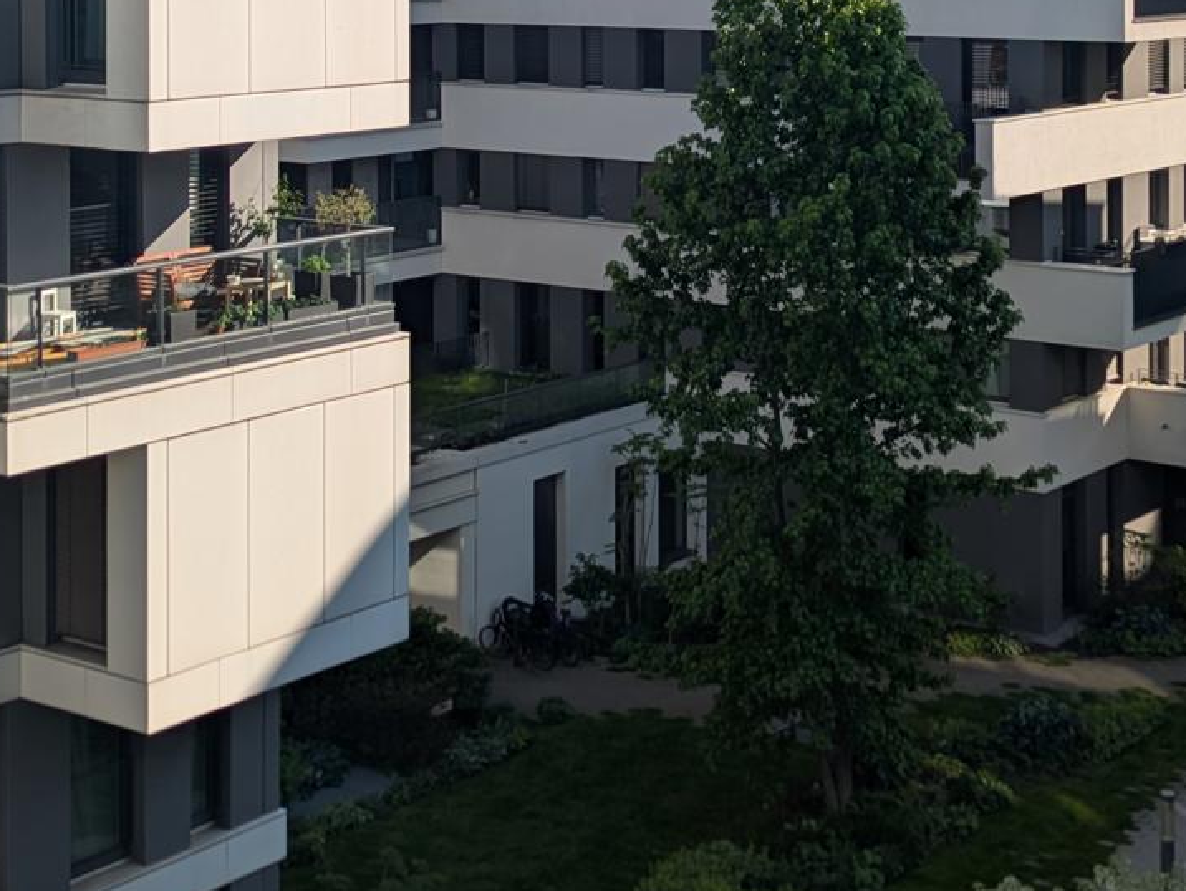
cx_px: 615
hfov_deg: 28.9
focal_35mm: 67
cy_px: -17
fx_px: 2297
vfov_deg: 21.1
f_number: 1.89
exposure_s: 1/2222
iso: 56
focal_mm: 5.43
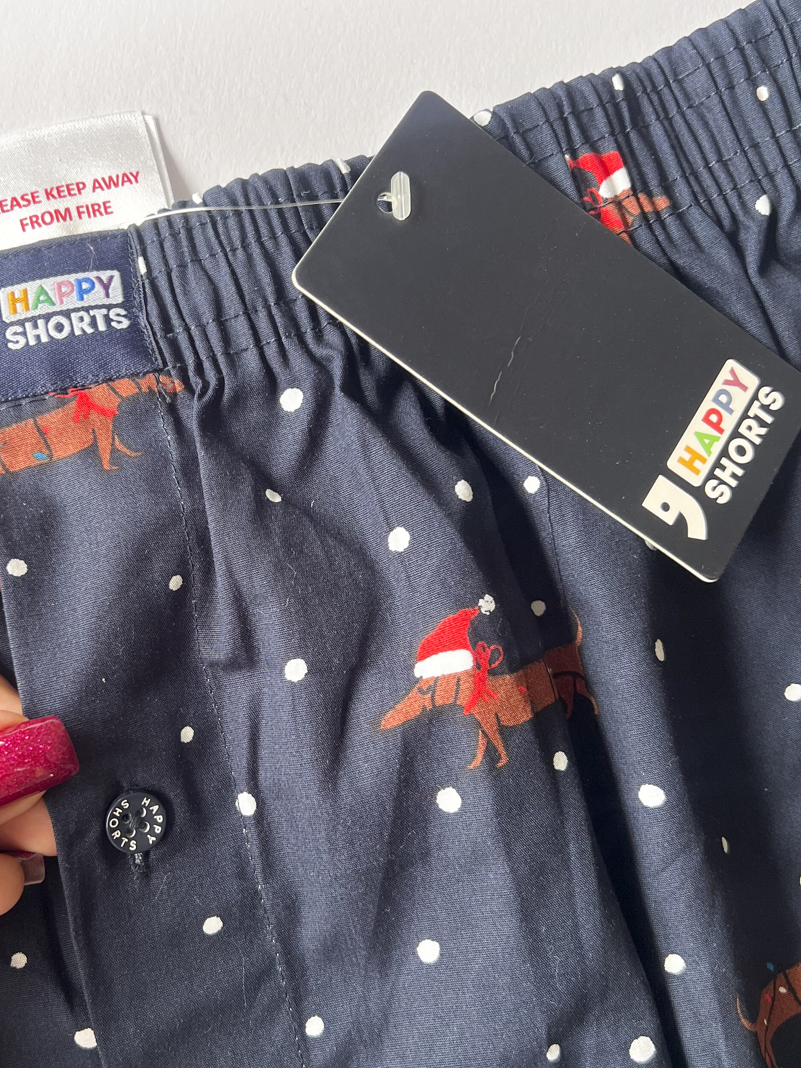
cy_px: 558
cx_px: 250
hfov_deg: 34.0
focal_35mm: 42
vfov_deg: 44.8
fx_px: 1296
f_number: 1.5
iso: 100
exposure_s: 1/120
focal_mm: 5.7
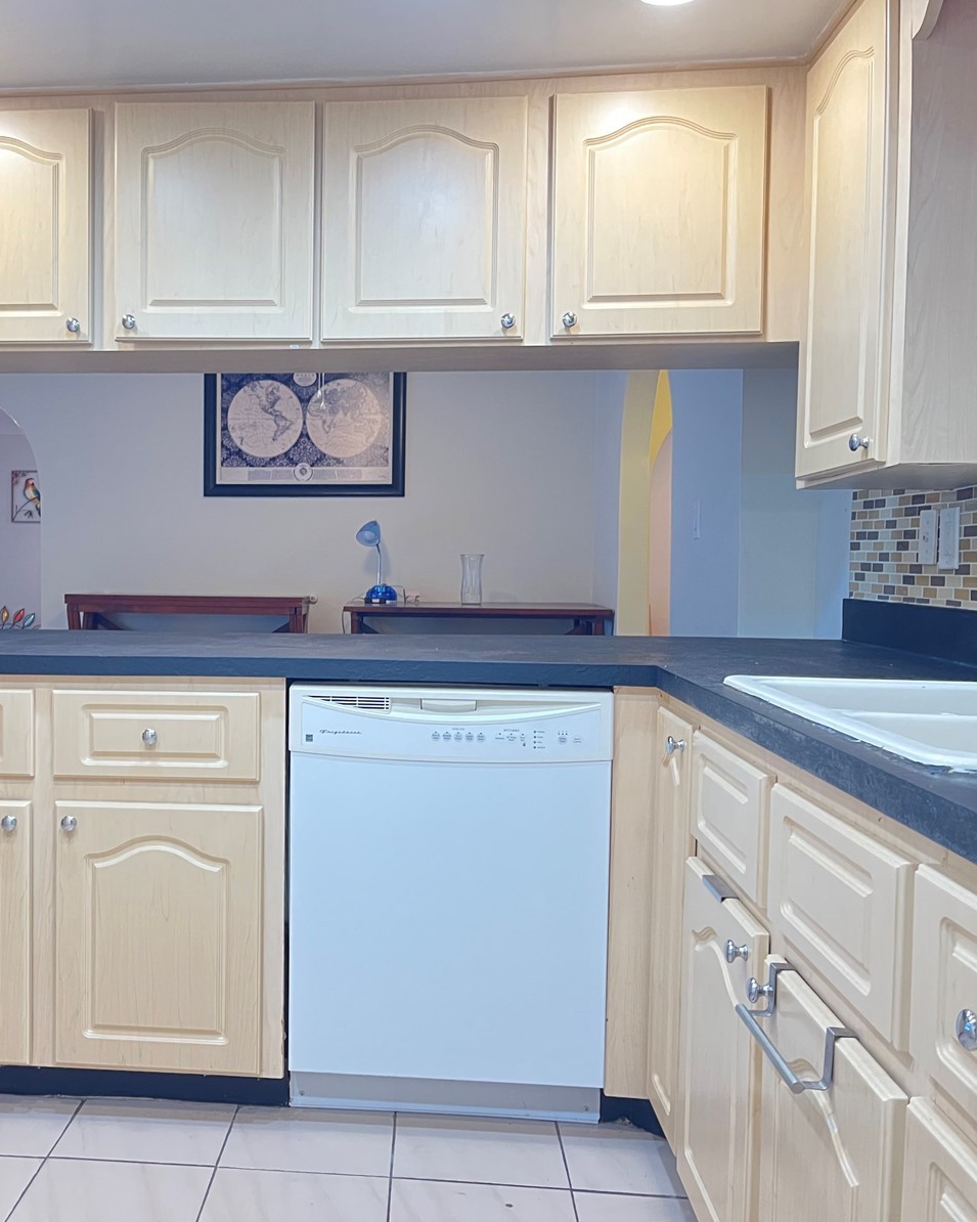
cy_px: 609
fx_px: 1229
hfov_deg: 42.6
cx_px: 304
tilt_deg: -2.5
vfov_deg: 52.8
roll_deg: -0.5
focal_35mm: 34
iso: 500
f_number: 1.6
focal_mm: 5.1
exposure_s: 1/40
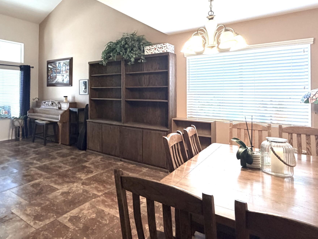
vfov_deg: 56.1
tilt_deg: +1.3
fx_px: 221
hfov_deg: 66.8
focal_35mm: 24
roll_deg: -0.3
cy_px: 89
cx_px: 77
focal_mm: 2.22
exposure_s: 1/60
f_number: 2.2
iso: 250
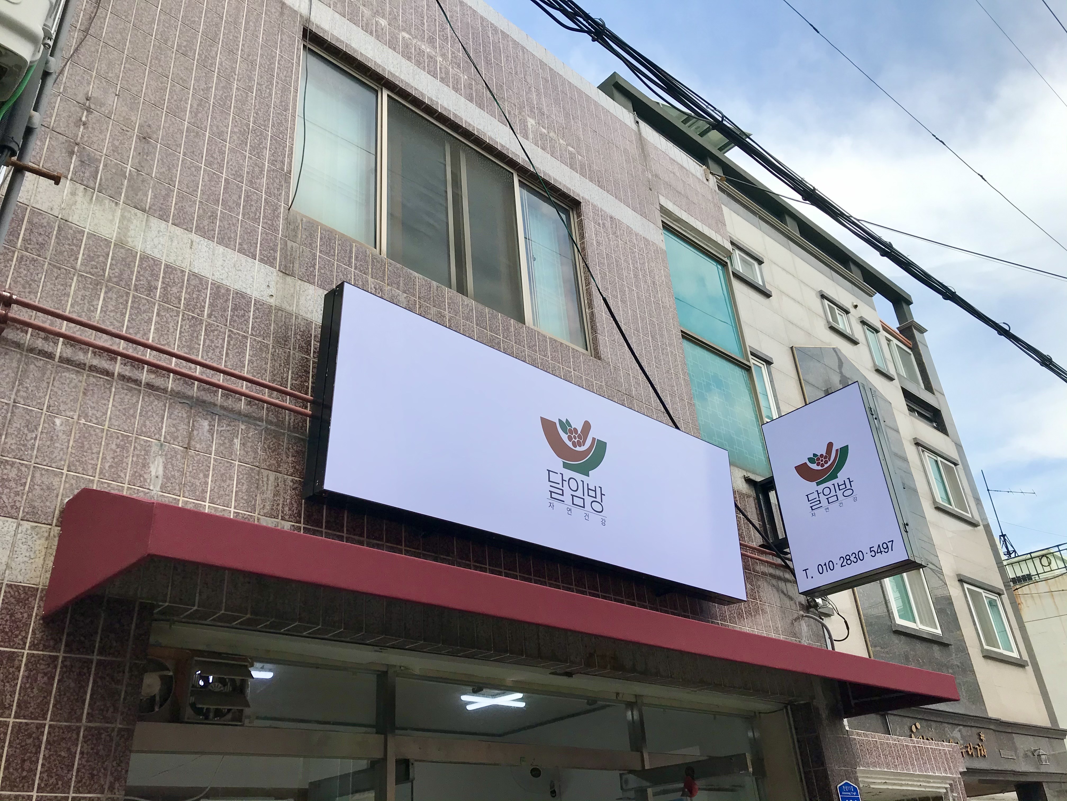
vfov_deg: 49.7
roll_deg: +4.5
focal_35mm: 28
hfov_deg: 63.4
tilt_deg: +29.5
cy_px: 400
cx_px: 534
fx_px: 863
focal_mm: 3.99
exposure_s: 1/1520
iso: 20
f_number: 1.8
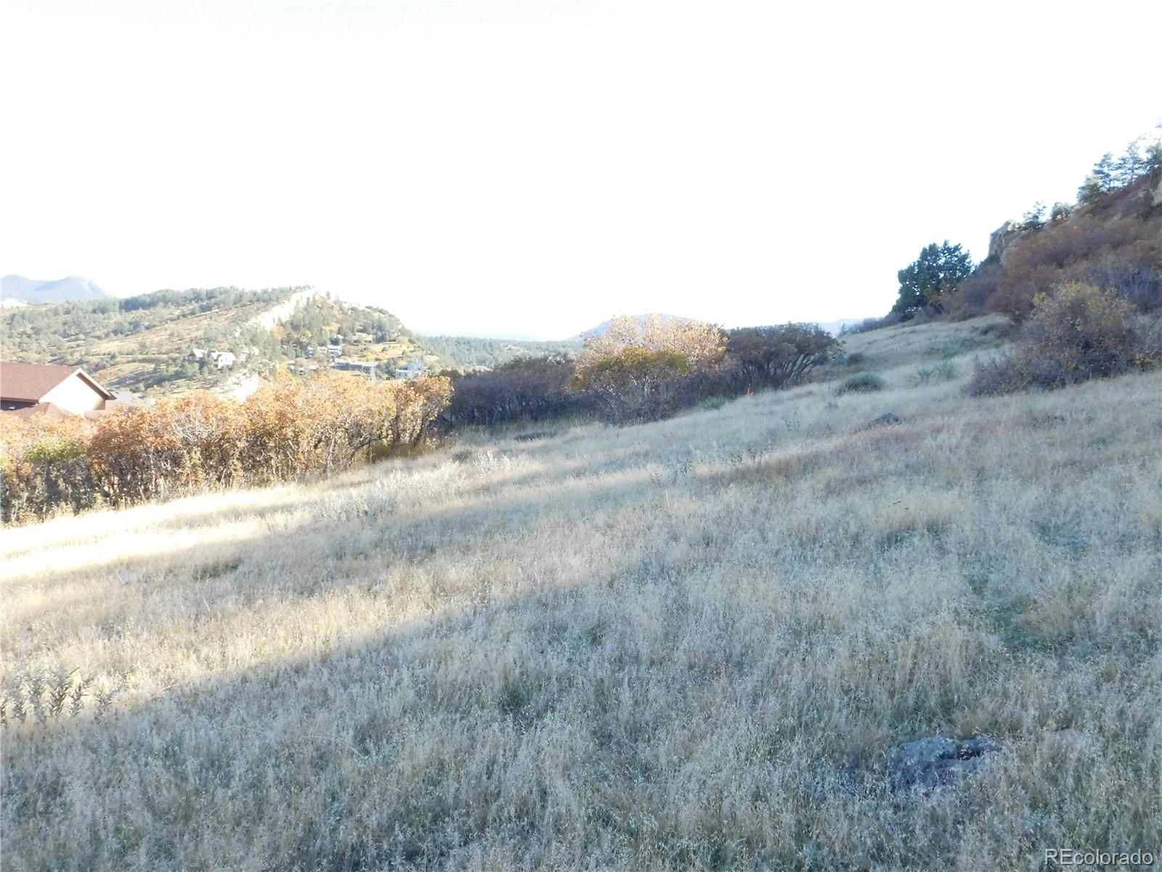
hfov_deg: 51.4
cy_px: 436
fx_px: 1208
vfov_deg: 39.7
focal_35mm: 36
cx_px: 581
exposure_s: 1/1000
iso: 800
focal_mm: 6.3
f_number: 3.5
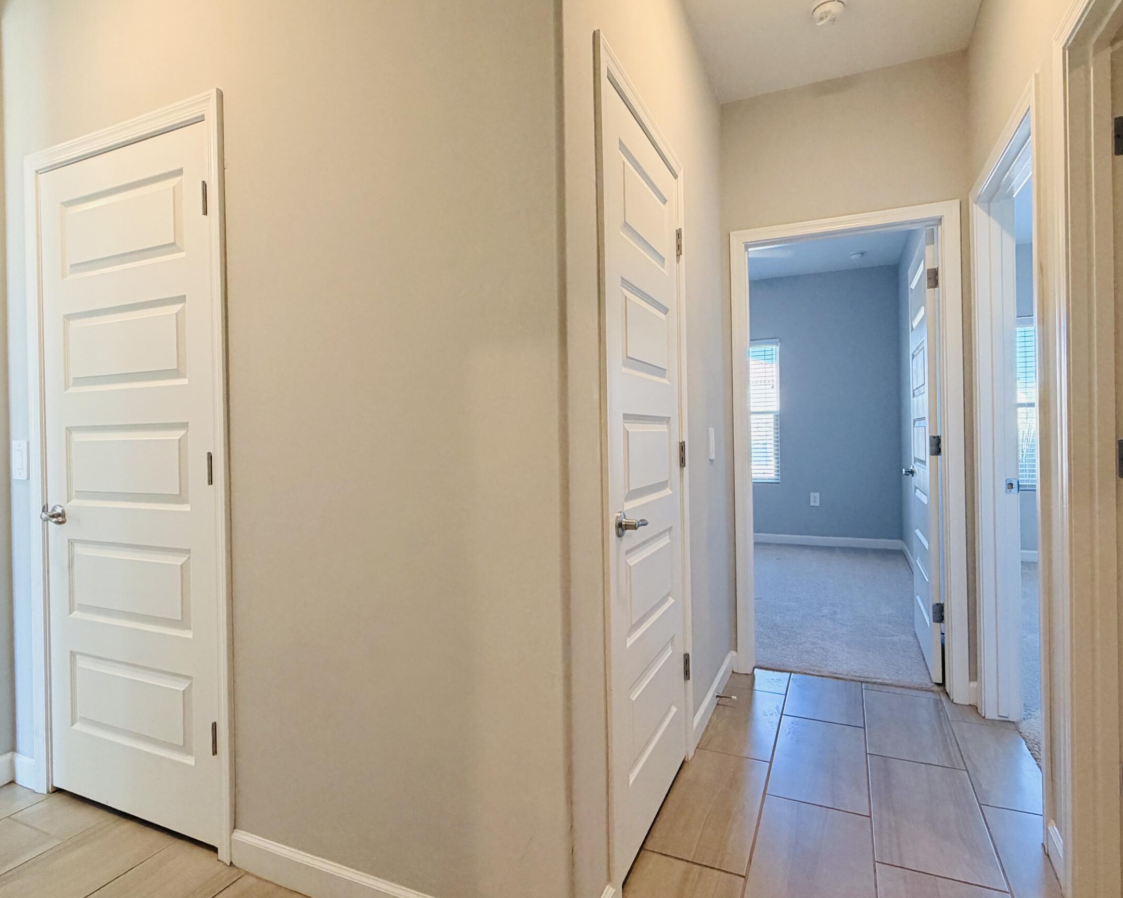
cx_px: 569
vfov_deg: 70.8
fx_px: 631
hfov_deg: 83.3
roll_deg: +0.4
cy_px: 435
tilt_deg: +0.8
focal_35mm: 19
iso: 250
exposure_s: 1/120
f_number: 2.2
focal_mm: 2.22
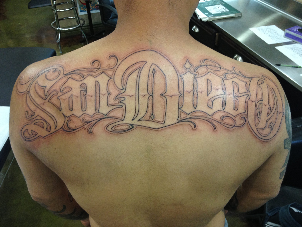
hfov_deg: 52.6
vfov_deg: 40.7
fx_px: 305
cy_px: 114
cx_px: 151
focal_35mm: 35
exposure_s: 1/20
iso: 125
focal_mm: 4.28
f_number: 2.4
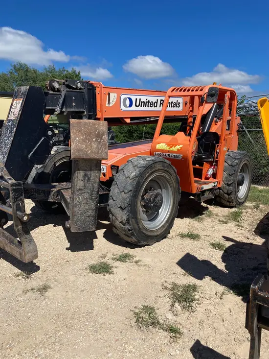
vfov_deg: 63.4
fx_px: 290
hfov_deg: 49.8
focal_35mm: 28
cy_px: 180
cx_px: 134
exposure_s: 1/3472
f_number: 1.8
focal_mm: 3.99
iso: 25
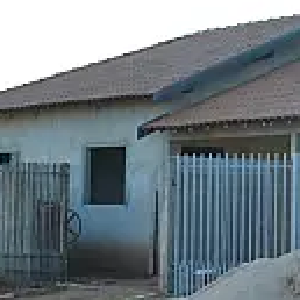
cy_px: 206
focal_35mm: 164
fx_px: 1608
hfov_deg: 10.6
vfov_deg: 10.6
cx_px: 79
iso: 100
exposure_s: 1/125
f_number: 5.6
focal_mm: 26
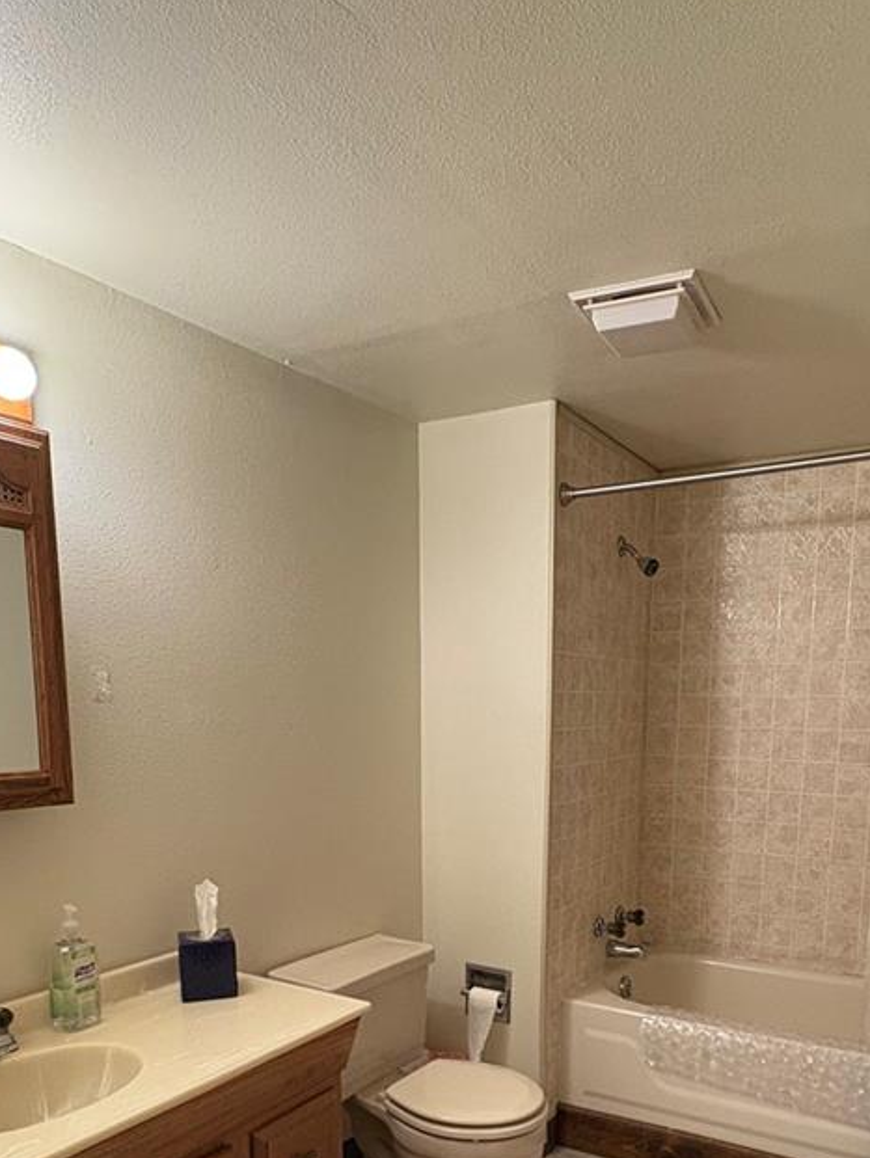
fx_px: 904
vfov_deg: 62.3
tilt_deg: -7.5
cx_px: 490
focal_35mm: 27
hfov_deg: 51.3
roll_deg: -0.3
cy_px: 840
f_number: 2.2
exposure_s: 1/60
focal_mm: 2.22
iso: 320
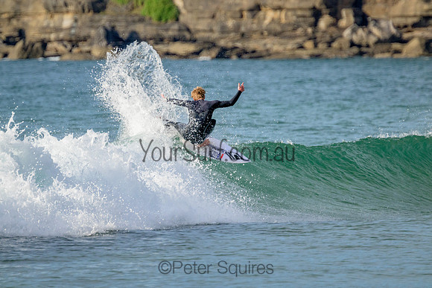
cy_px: 144
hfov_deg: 2.6
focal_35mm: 800
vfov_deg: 1.7
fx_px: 9602
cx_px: 216
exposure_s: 1/1250
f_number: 11
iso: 2000
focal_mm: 800
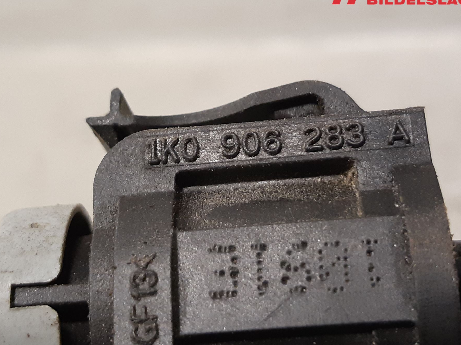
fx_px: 399
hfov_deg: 60.0
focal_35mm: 30
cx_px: 226
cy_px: 160
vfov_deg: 46.8
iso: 250
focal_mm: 3.93
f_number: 1.7
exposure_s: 1/33
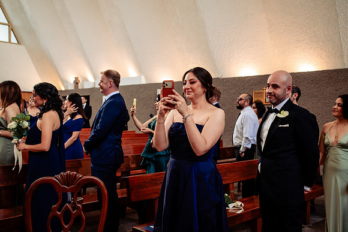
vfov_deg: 37.9
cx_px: 174
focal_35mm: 35
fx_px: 338
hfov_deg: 54.4
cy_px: 116
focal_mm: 35
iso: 1600
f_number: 4.5
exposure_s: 1/160
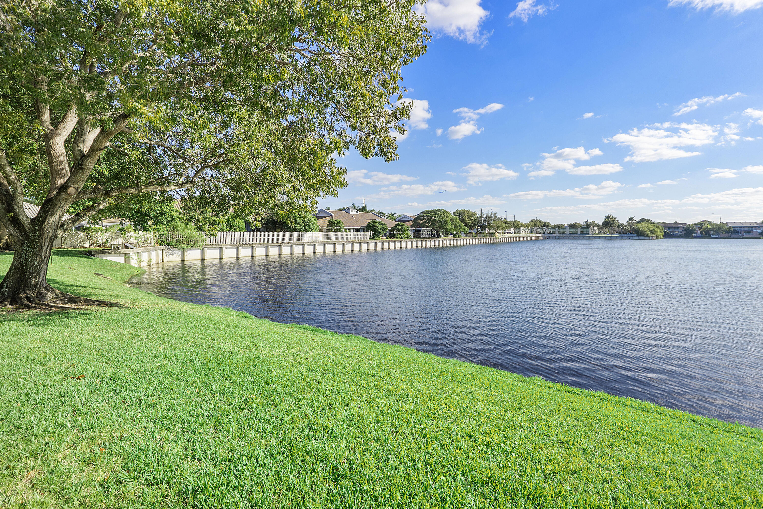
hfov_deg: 93.3
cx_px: 382
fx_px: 360
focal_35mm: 17
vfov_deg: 70.4
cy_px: 254
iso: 200
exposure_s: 1/500
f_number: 9
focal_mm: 11.5
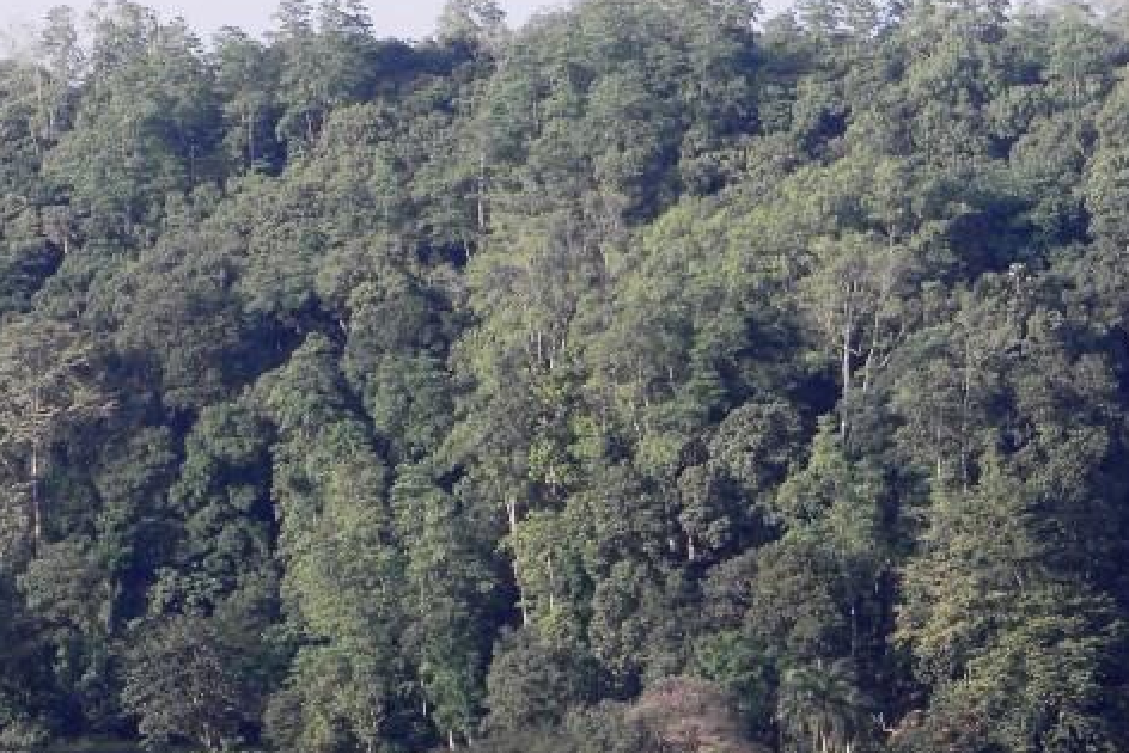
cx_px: 1141
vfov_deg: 5.8
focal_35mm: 237
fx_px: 7434
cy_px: 693
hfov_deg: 8.6
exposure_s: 1/160
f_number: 4.2
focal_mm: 18.76
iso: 64
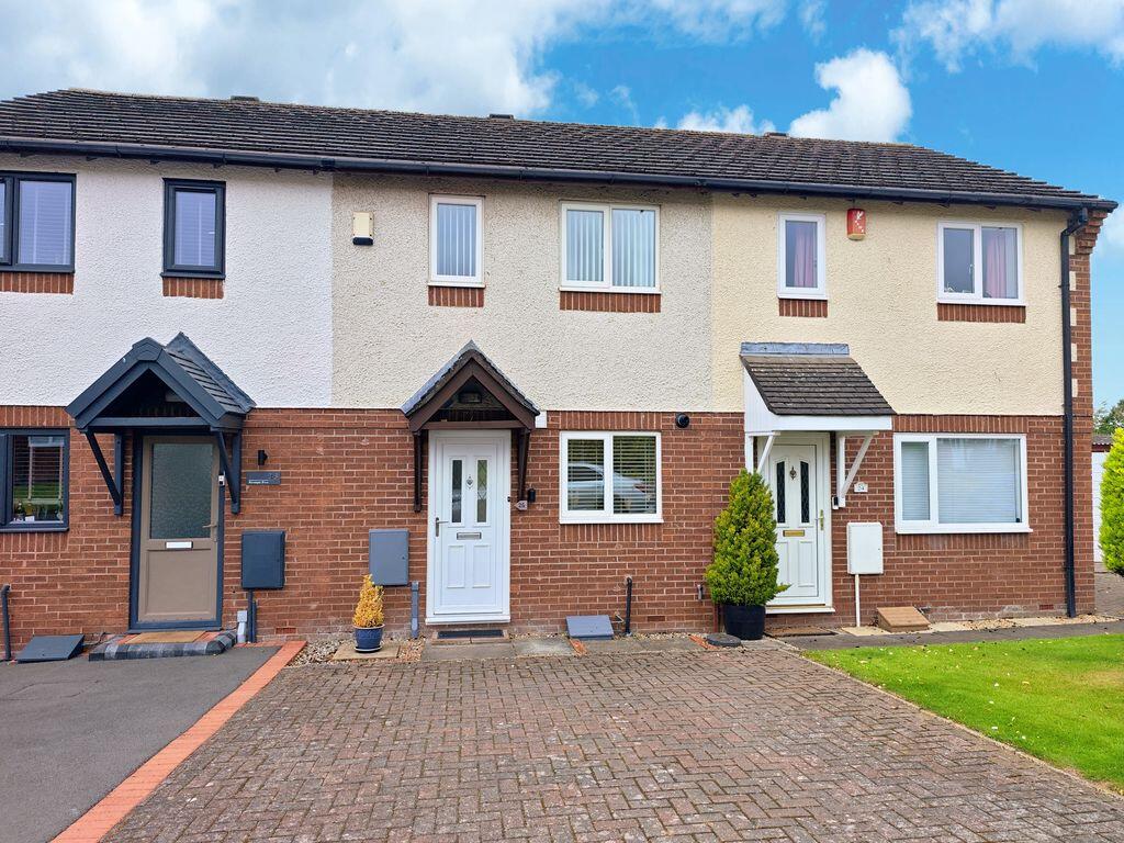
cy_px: 422
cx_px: 562
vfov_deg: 58.9
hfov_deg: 73.9
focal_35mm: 23
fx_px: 747
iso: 50
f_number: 2
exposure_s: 1/860
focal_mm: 8.72
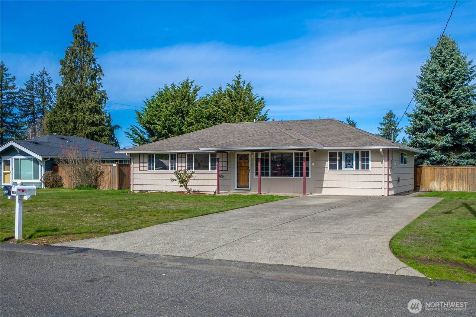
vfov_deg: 53.1
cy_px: 158
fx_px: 317
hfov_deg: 73.8
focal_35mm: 24
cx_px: 238
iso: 100
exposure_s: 1/350
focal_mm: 24
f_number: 6.7
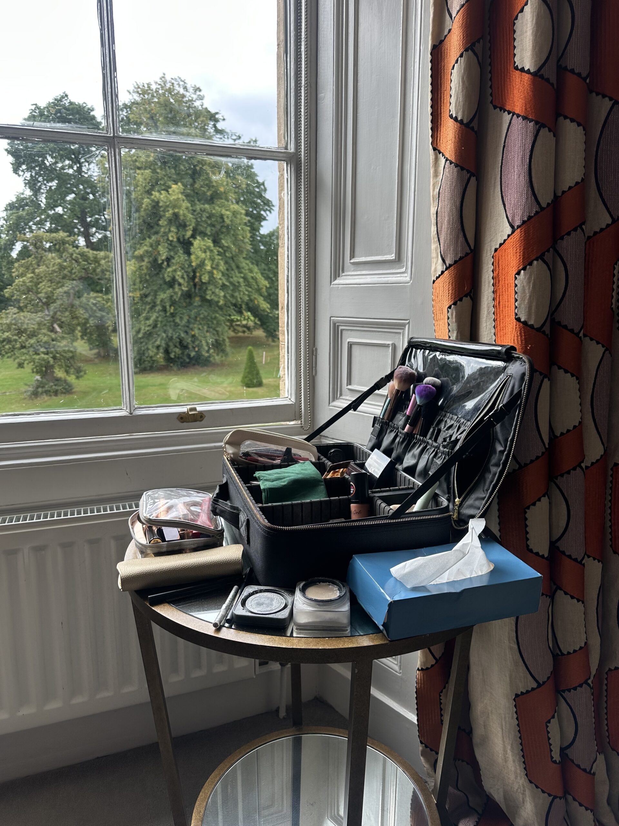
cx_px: 310
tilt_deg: -9.7
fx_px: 572
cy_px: 413
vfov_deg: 71.6
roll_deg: +0.5
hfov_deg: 56.8
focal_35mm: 24
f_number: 1.78
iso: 80
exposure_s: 1/506
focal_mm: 6.86
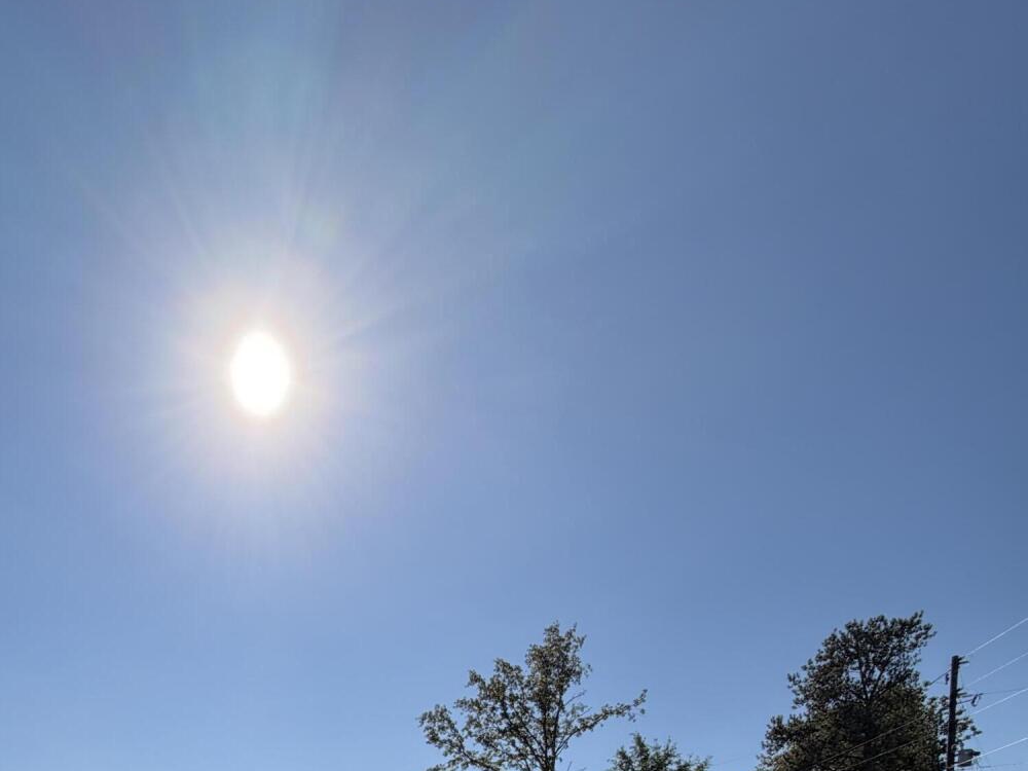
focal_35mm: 28
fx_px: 832
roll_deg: -2.1
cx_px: 278
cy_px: 1019
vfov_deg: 34.2
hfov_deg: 60.5
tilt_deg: -0.7
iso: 20
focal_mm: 2.22
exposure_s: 1/1339
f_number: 2.2
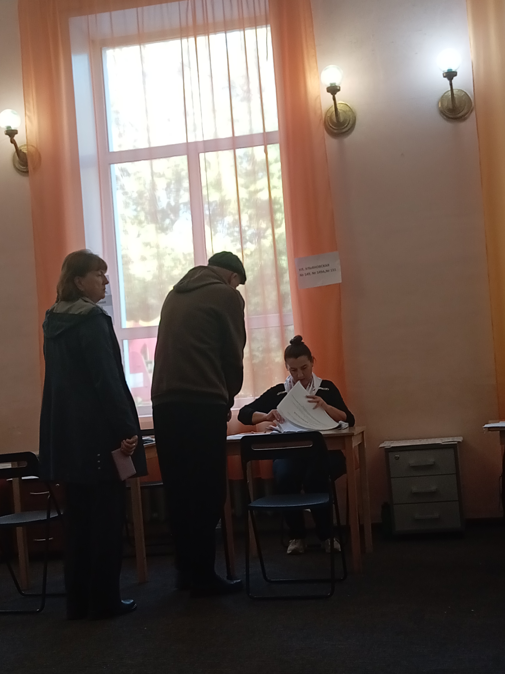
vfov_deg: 35.0
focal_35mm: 55
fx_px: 1071
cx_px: 252
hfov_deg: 26.5
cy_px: 337
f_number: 1.8
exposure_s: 1/33.3
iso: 124
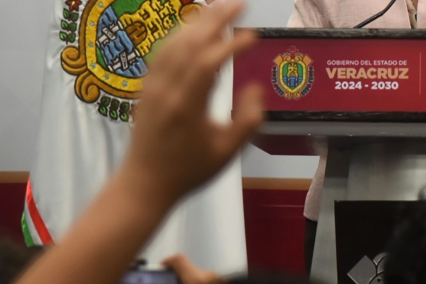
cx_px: 450
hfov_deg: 6.1
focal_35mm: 337
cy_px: 89
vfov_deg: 4.1
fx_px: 3988
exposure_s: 1/125
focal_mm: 135
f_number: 5.6
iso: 1600
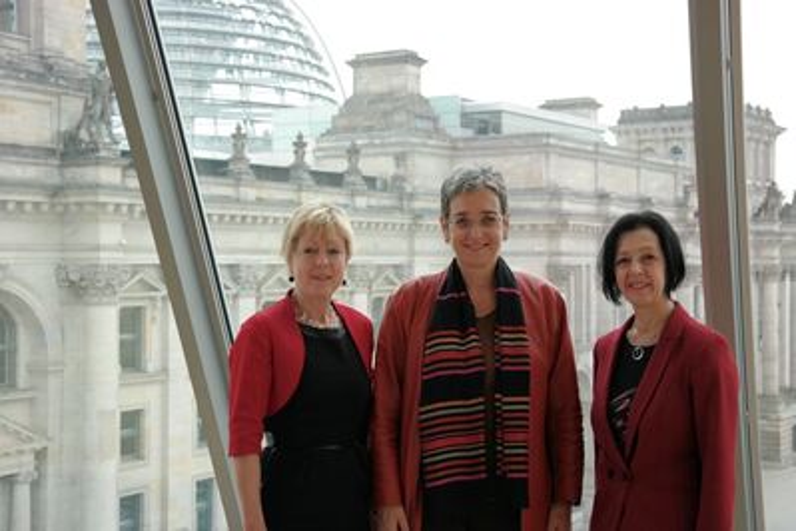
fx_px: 1238
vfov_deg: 24.2
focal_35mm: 56
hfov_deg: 35.6
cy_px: 266
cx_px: 398
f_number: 4.5
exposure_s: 1/60
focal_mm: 37
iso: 400
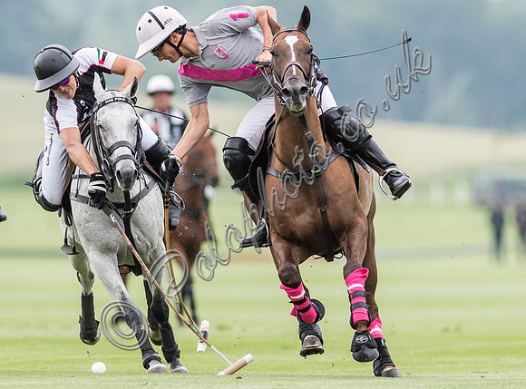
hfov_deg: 2.5
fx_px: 12060
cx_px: 308
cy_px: 220
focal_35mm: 798
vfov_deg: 1.8
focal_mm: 300
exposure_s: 1/3200
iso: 640
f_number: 2.8
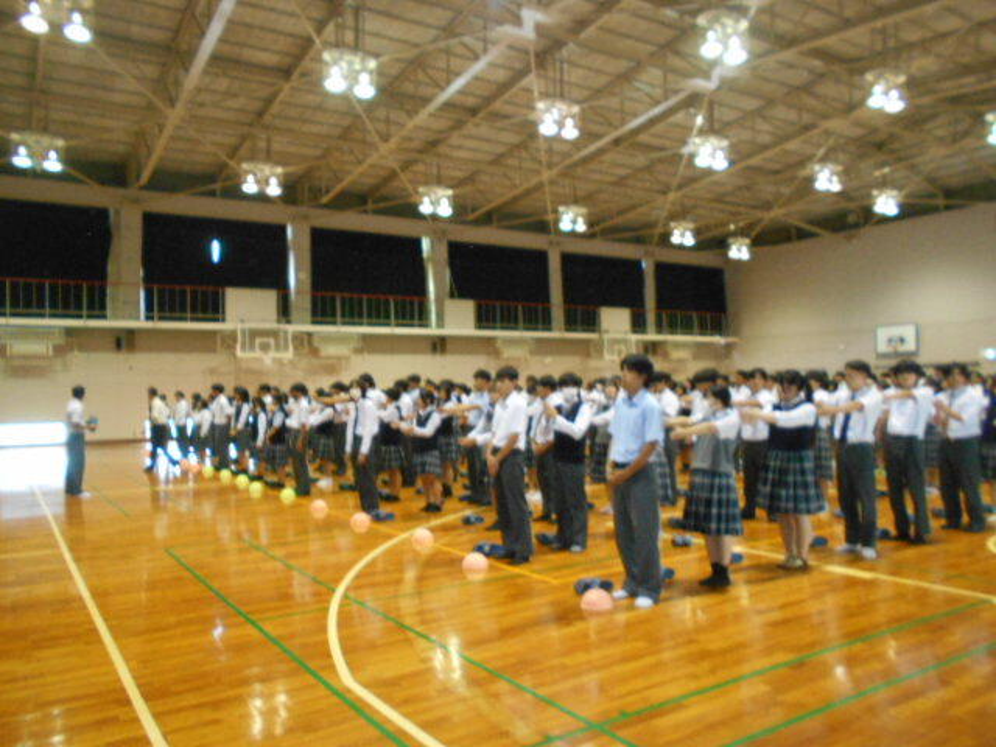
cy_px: 374
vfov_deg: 53.1
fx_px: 748
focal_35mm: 26
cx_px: 498
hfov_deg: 67.3
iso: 560
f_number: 3.2
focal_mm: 4.6
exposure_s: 1/25
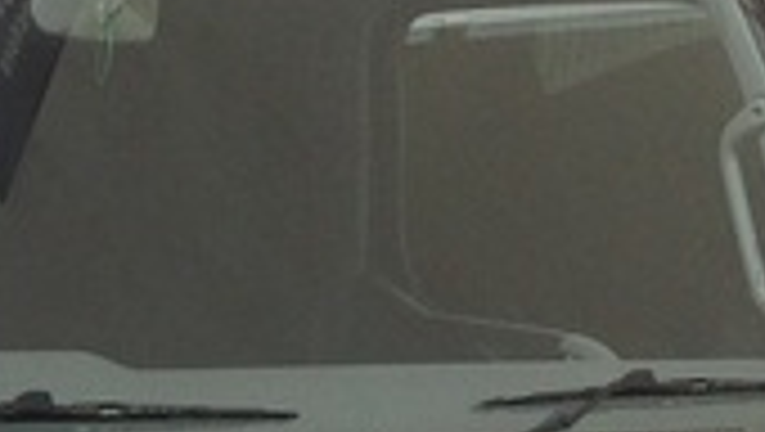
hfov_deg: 11.5
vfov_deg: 6.6
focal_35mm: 179
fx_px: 3634
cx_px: -400
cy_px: 788
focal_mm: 4.28
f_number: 2.4
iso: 50
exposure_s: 1/4329
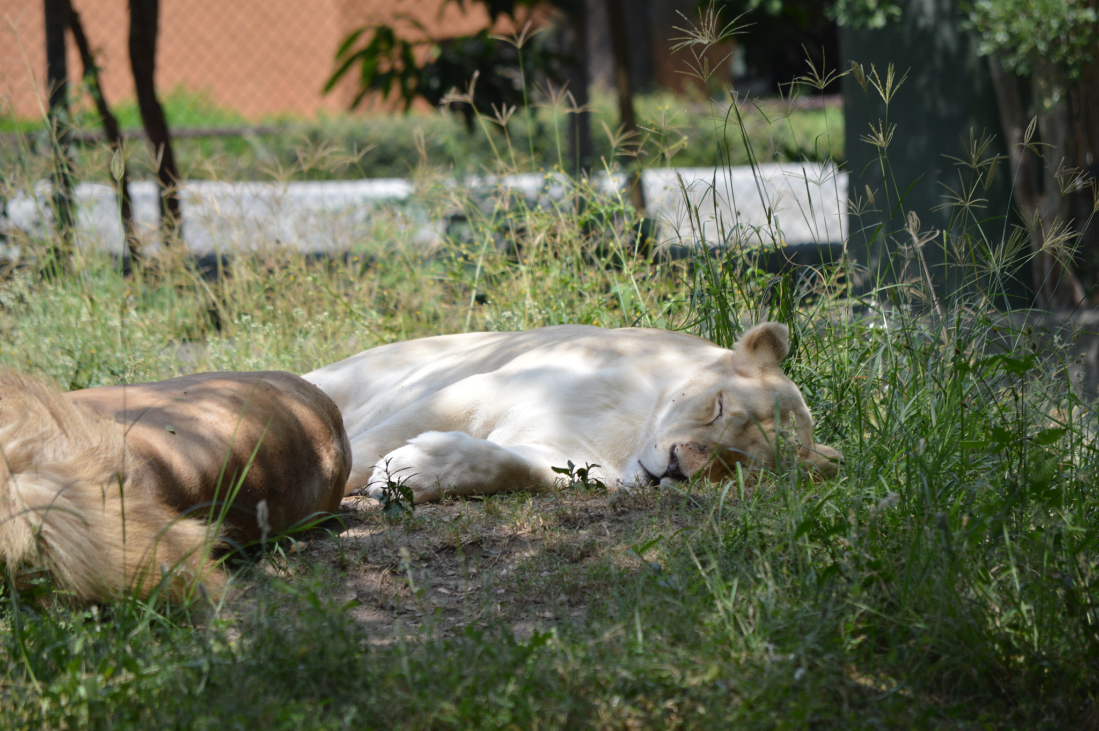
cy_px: 366
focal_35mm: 300
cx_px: 550
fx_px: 9151
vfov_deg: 4.6
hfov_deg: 6.9
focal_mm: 200
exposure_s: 1/500
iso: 200
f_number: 5.6
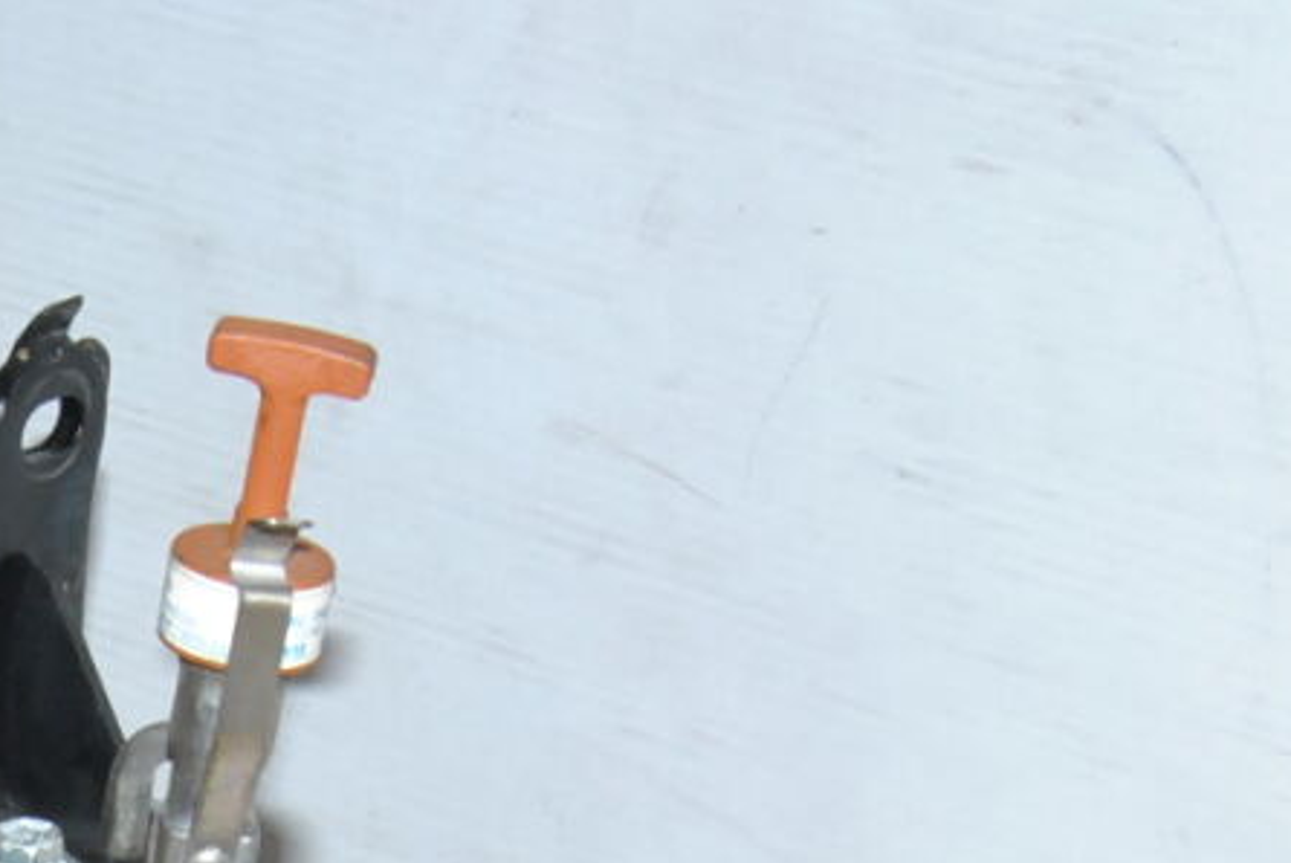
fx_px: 5024
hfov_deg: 14.0
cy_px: 1449
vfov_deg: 9.4
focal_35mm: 140
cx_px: -443
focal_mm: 26
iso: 800
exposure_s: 1/200
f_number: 16
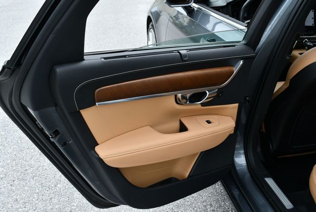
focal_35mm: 36
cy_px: 106
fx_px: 316
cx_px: 158
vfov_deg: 36.9
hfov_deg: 53.1
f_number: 8
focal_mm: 18
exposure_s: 1/250
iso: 200
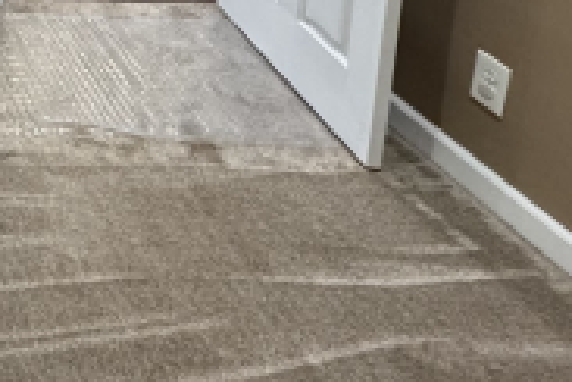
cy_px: -348
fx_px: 842
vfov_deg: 18.5
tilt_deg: -6.2
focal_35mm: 53
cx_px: -305
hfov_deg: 26.3
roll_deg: +0.0
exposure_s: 1/60
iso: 320
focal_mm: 2.22
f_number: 2.2
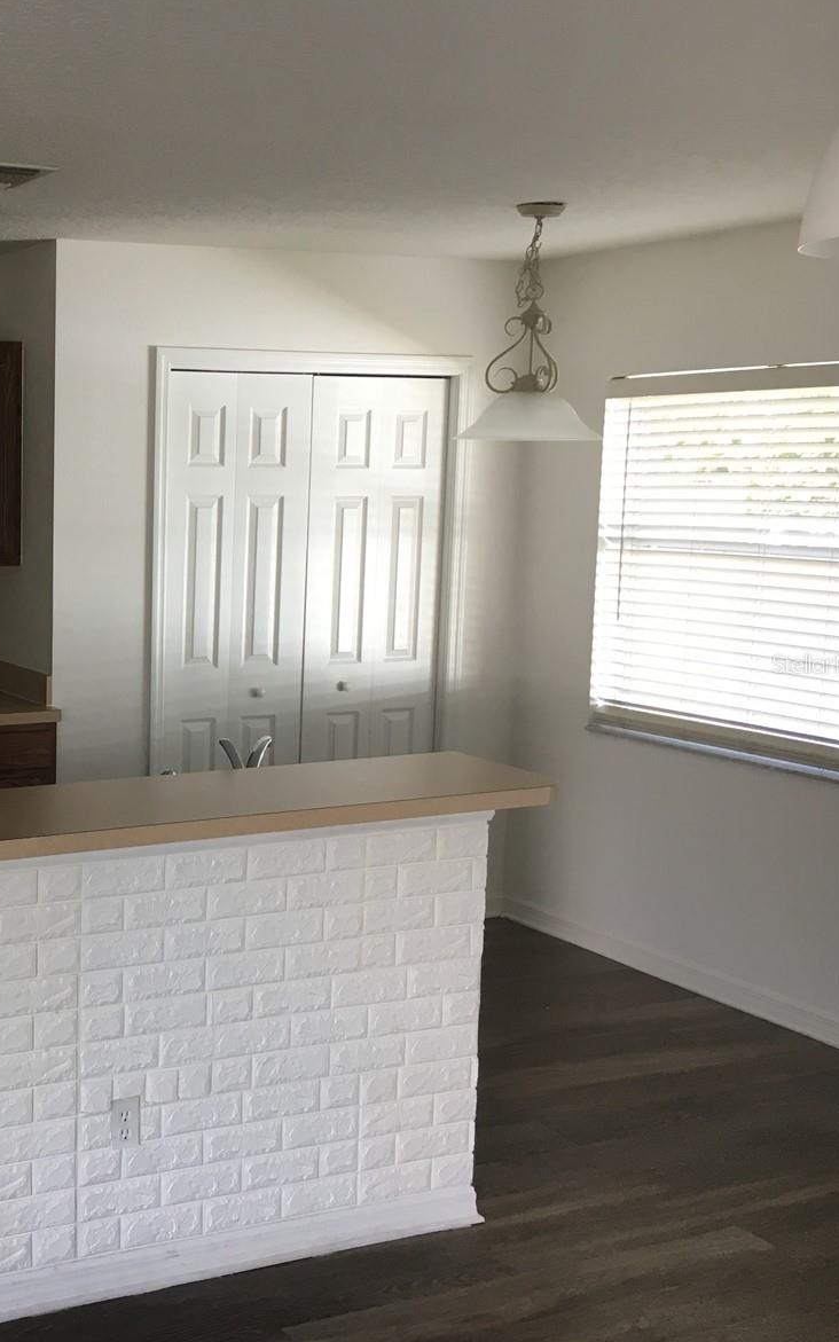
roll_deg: -0.7
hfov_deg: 28.3
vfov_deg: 47.2
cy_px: 664
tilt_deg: -7.8
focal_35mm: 42
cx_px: -37
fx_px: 1536
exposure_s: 1/30
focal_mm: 4.15
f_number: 2.2
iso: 25
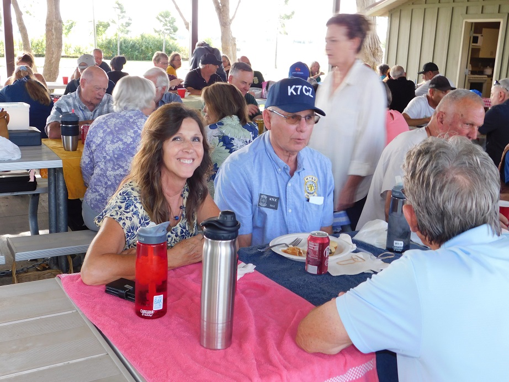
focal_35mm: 40
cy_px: 191
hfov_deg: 46.8
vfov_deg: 36.0
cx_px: 254
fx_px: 588
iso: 125
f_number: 3.6
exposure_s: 1/40
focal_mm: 7.1
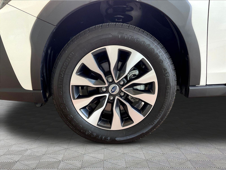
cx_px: 113
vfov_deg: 48.2
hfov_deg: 61.7
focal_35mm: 29
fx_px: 189
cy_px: 85
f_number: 1.8
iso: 64
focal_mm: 3
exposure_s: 1/122
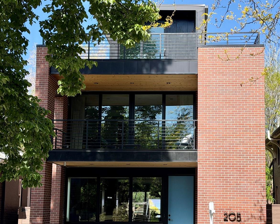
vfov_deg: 23.8
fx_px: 530
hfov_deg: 29.5
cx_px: 168
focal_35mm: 64
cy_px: 133
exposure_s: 1/1931
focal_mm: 6.76
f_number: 1.78
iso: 64
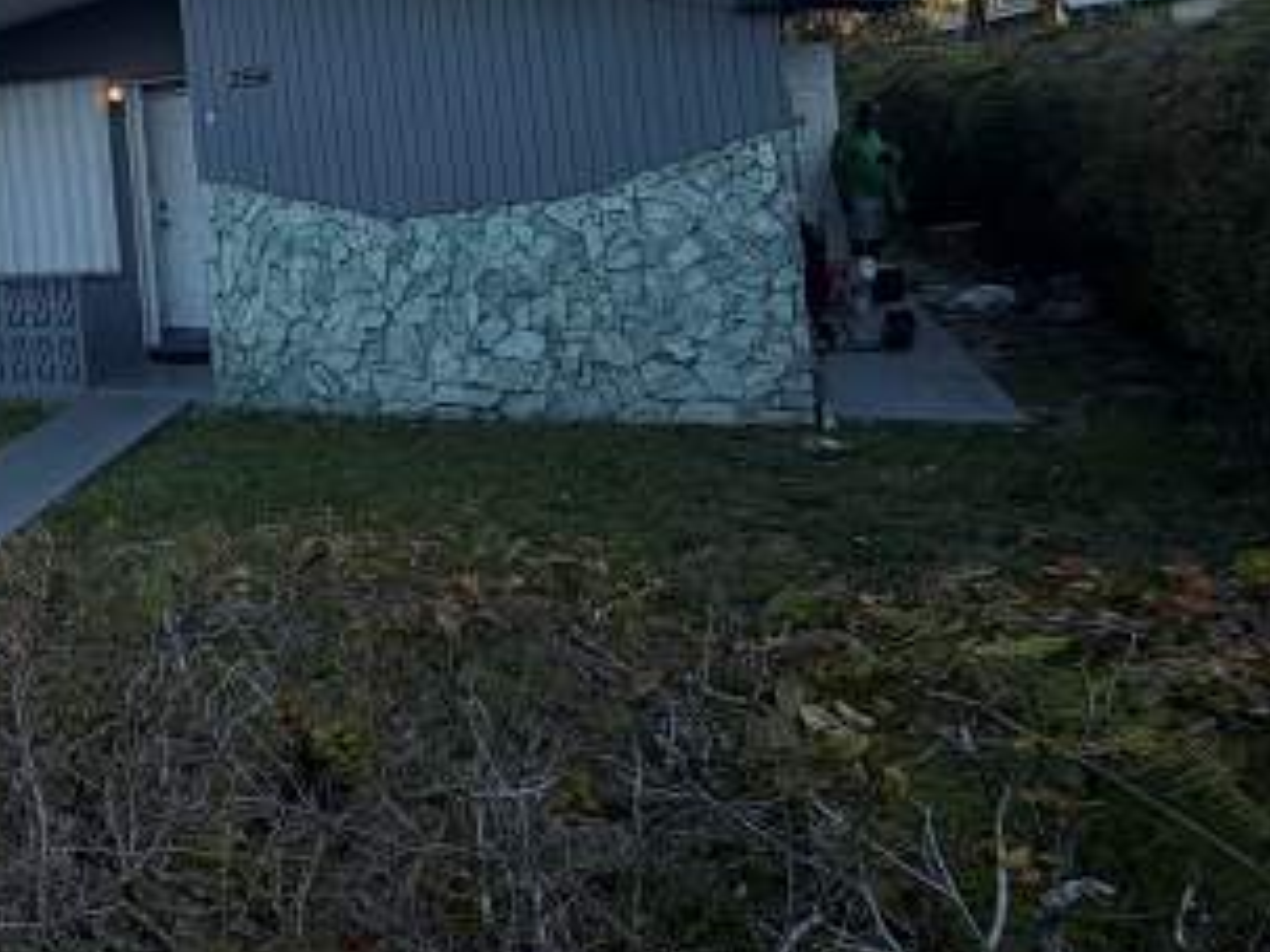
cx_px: -59
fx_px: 1357
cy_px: 113
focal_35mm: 37
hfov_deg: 41.9
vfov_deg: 36.5
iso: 50
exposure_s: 1/502
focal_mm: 2.22
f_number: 2.2
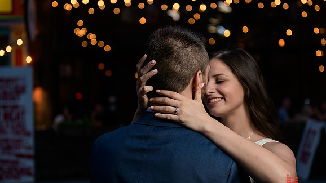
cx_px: 163
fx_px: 527
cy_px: 95
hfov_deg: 34.4
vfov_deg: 19.7
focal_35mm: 61
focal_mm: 58
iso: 400
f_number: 3.2
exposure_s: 1/200
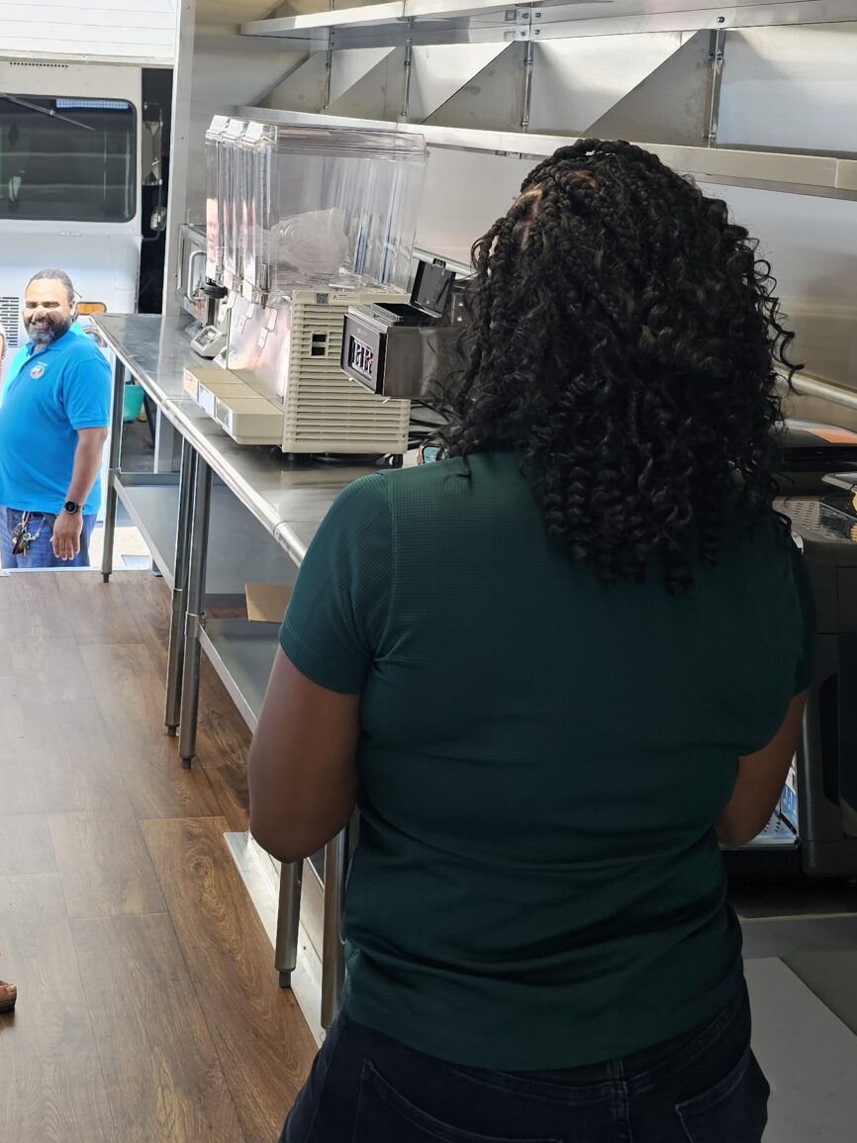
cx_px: 253
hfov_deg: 28.3
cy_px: 262
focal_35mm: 51
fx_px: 1684
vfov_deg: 36.5
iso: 32
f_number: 1.7
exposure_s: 1/120
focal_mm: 6.3
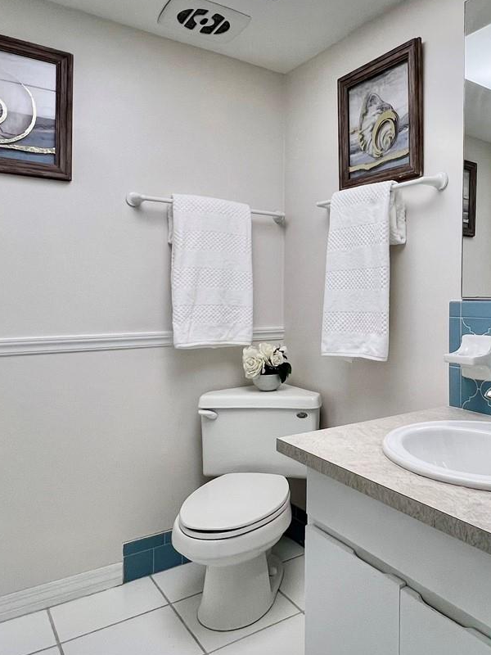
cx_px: 384
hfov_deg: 50.3
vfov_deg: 67.2
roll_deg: -0.4
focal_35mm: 26
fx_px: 492
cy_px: 297
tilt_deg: -0.1
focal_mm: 1.57
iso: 100
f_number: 1.8
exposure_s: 1/125
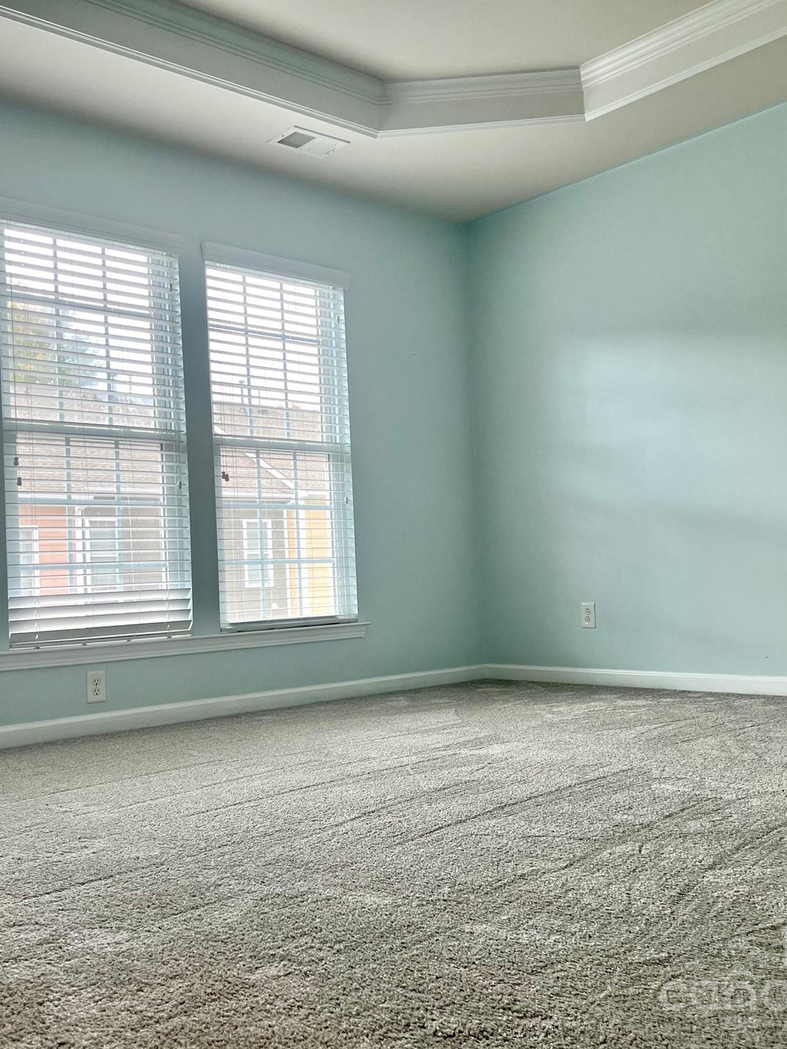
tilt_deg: +3.0
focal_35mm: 35
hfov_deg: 40.6
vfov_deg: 52.6
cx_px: 343
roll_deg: +2.7
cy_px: 526
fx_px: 1061
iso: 40
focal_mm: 5.7
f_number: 1.5
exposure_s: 1/196
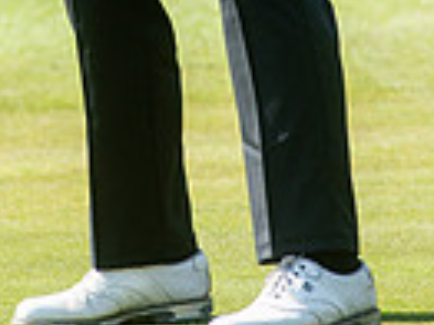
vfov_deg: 1.0
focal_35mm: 1486
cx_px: 202
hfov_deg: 1.3
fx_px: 18614
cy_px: -239
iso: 400
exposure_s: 1/2500
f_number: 5.6
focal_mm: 300
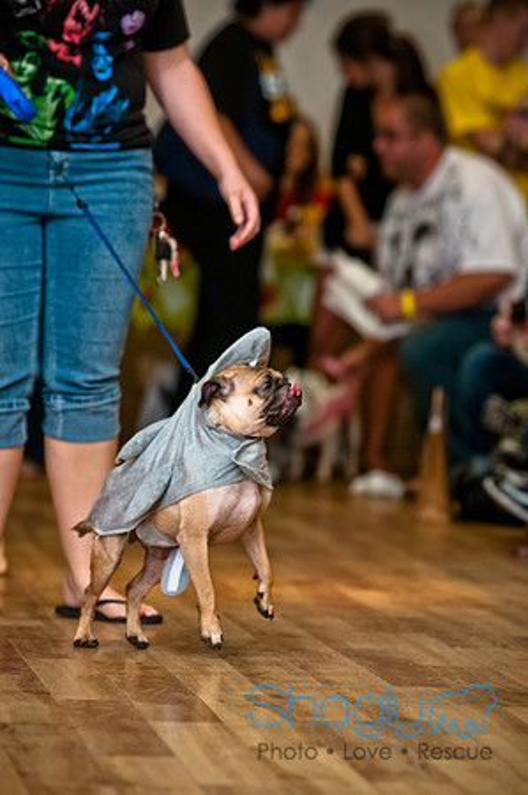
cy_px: 398
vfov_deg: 8.9
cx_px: 264
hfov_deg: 5.9
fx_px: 5126
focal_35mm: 232
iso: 200
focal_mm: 155
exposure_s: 1/200
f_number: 3.5
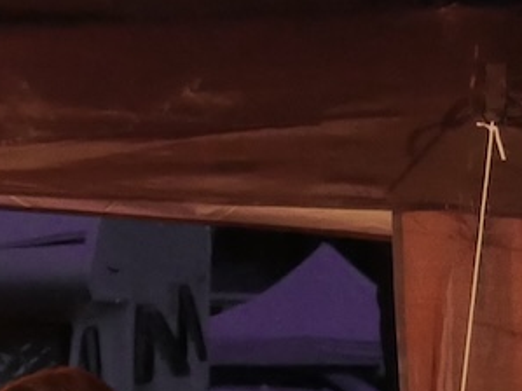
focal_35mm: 402
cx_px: 344
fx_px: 6060
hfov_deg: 4.9
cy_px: 803
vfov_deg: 3.7
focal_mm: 30
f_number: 4.9
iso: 3200
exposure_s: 1/50
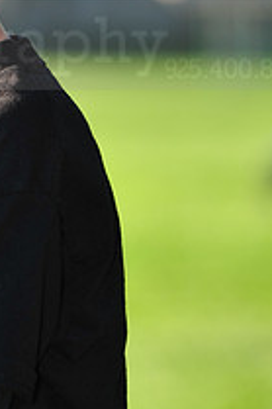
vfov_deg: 4.8
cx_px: -88
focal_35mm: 430
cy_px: 27
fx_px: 4881
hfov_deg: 3.2
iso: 200
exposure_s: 1/400
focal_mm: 155
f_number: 4.5
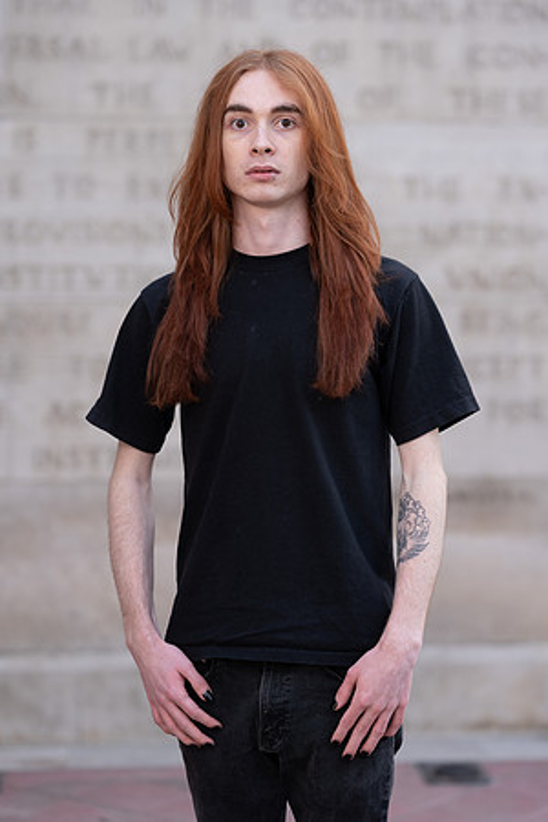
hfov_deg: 16.1
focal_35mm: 85
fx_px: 1941
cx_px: 274
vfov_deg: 23.9
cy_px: 411
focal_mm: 85
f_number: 2.5
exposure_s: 1/100
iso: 100
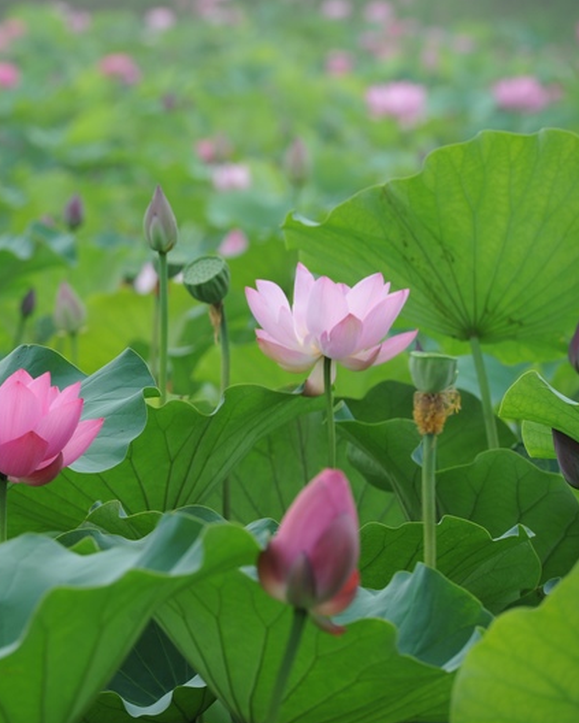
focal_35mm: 284
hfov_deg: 5.4
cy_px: 363
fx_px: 6078
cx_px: 45
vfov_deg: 6.8
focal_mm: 200
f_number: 8
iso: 200
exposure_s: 1/160
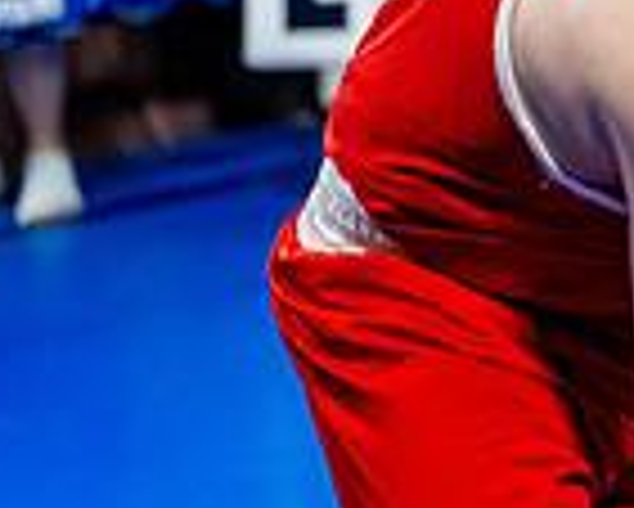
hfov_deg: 7.3
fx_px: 4788
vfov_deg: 6.0
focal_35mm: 255
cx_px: 1169
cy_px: -267
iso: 4000
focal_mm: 66
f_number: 2
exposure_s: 1/1000
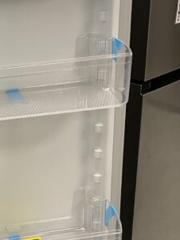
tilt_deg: -18.6
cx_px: -28
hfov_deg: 20.2
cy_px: 116
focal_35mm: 69
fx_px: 478
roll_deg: +1.7
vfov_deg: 28.2
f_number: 1.8
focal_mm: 4.25
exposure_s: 1/66
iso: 80
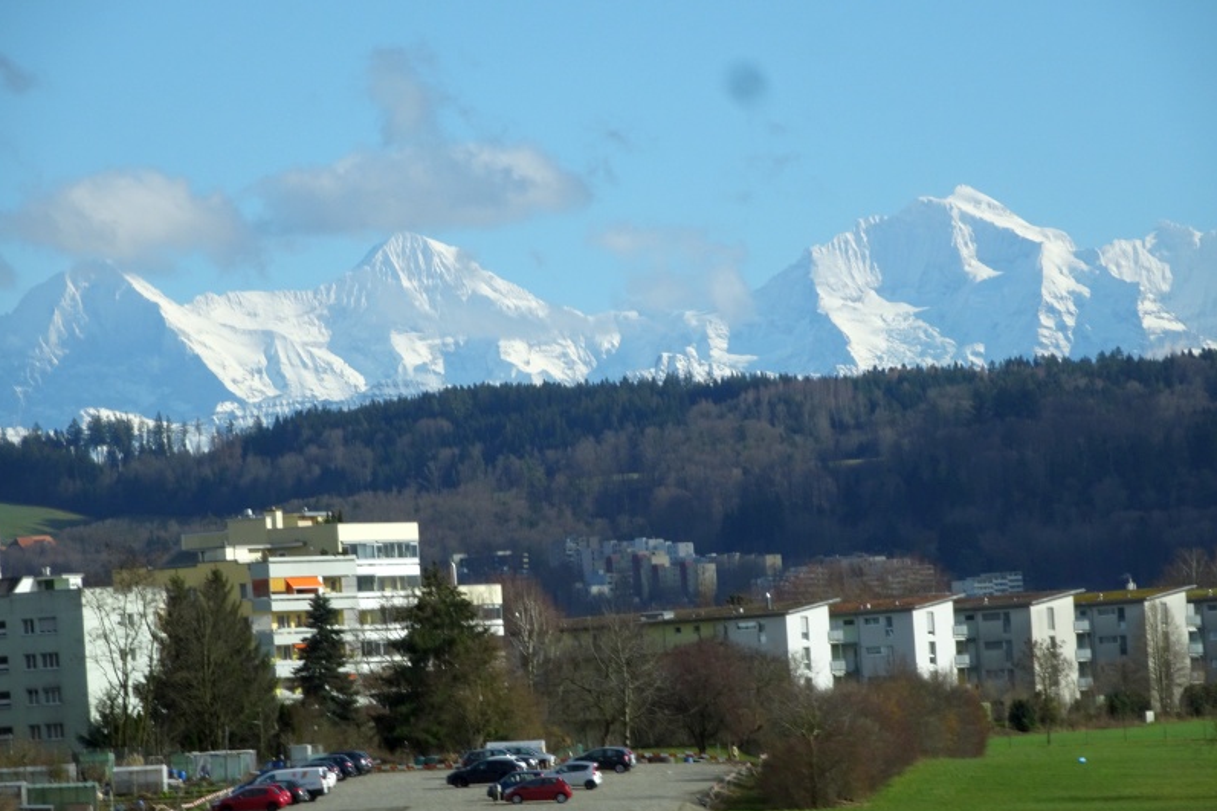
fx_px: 8719
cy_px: 373
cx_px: 608
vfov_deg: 5.3
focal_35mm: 258
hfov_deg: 8.0
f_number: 6.3
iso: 80
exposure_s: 1/400
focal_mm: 42.14
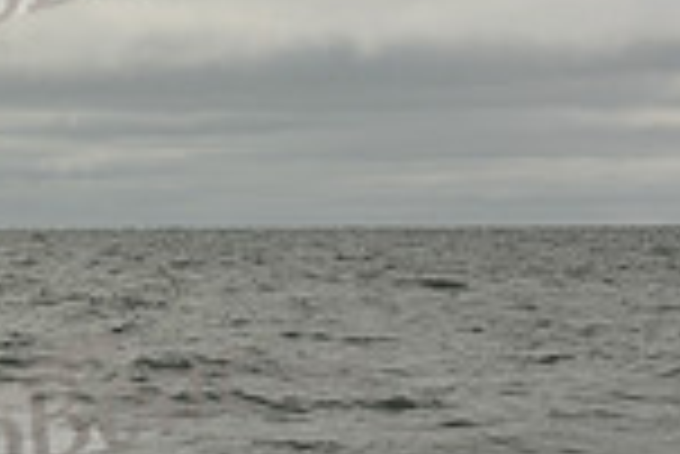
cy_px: -200
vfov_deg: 5.1
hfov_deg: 7.5
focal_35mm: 268
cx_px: -491
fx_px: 5067
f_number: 13
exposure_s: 1/800
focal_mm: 70
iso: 320
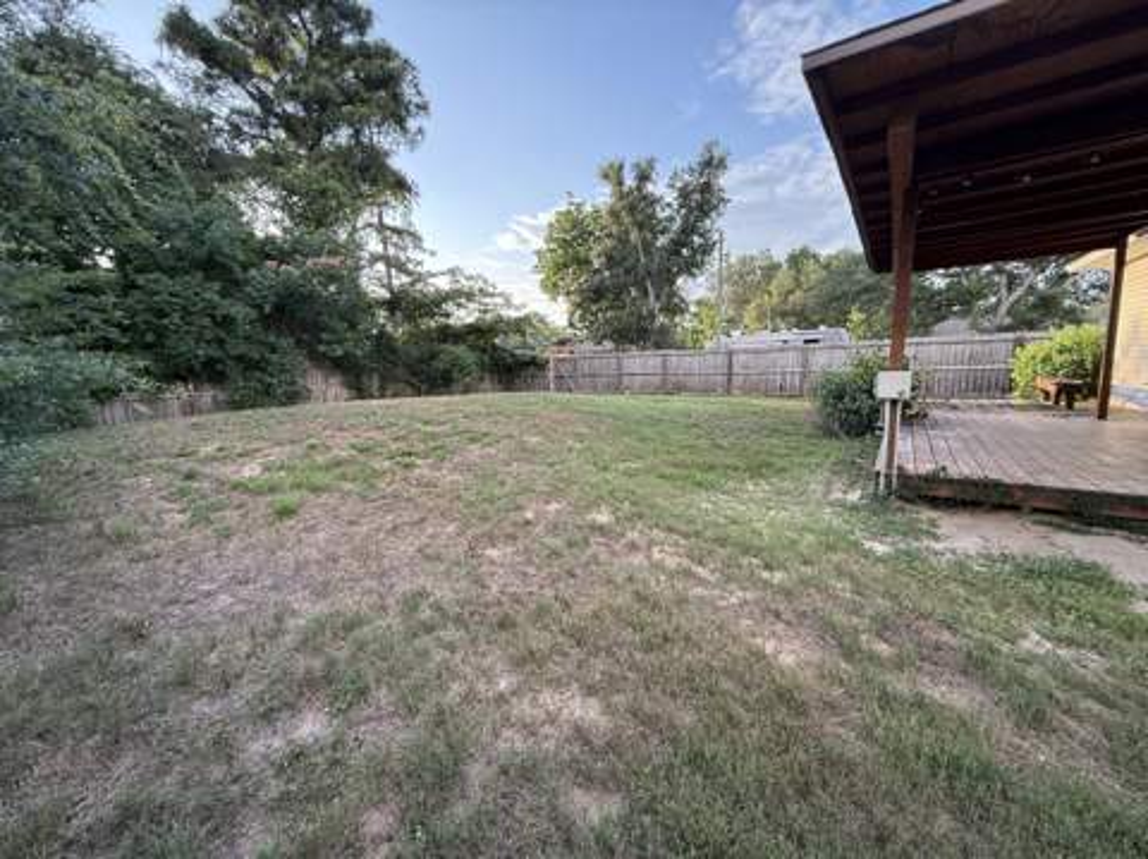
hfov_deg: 102.1
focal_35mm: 14
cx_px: 574
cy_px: 430
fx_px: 464
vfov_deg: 85.6
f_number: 2.2
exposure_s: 1/201
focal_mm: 2.22
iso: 64
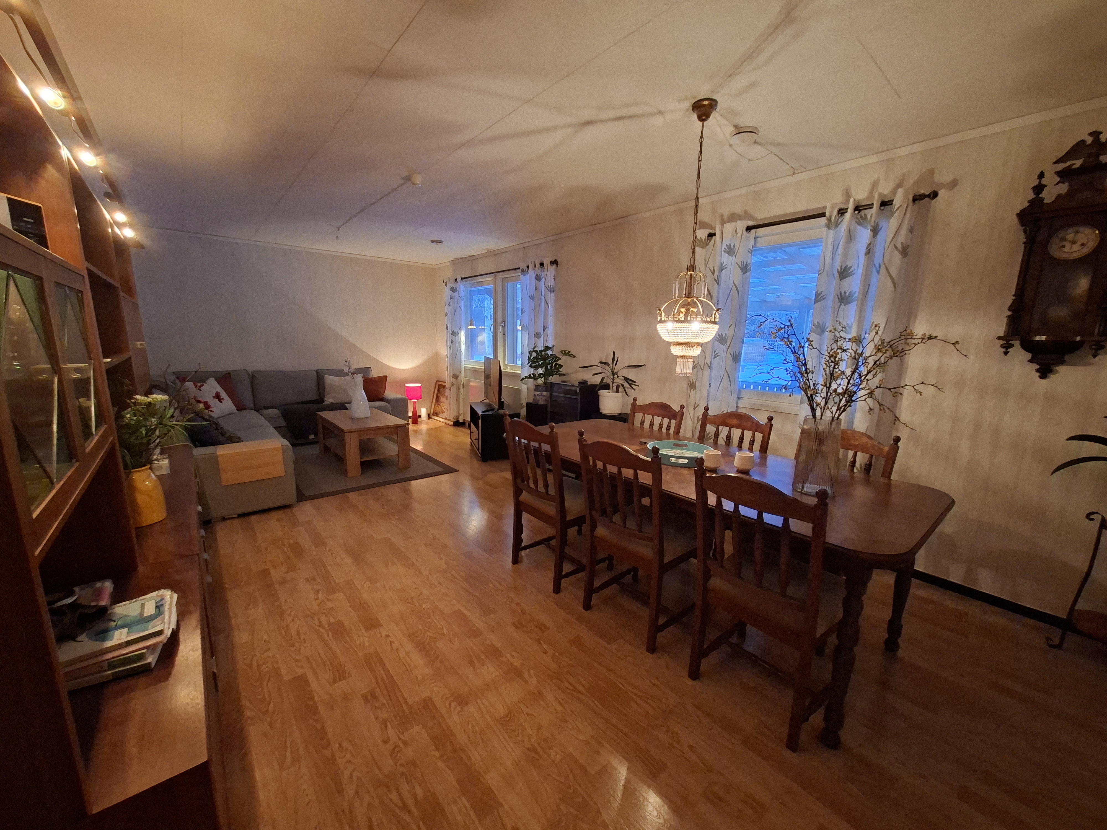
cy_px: 415
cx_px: 554
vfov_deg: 89.9
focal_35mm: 13
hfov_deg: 106.2
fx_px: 416
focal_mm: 1.74
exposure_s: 1/25
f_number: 2.2
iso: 400
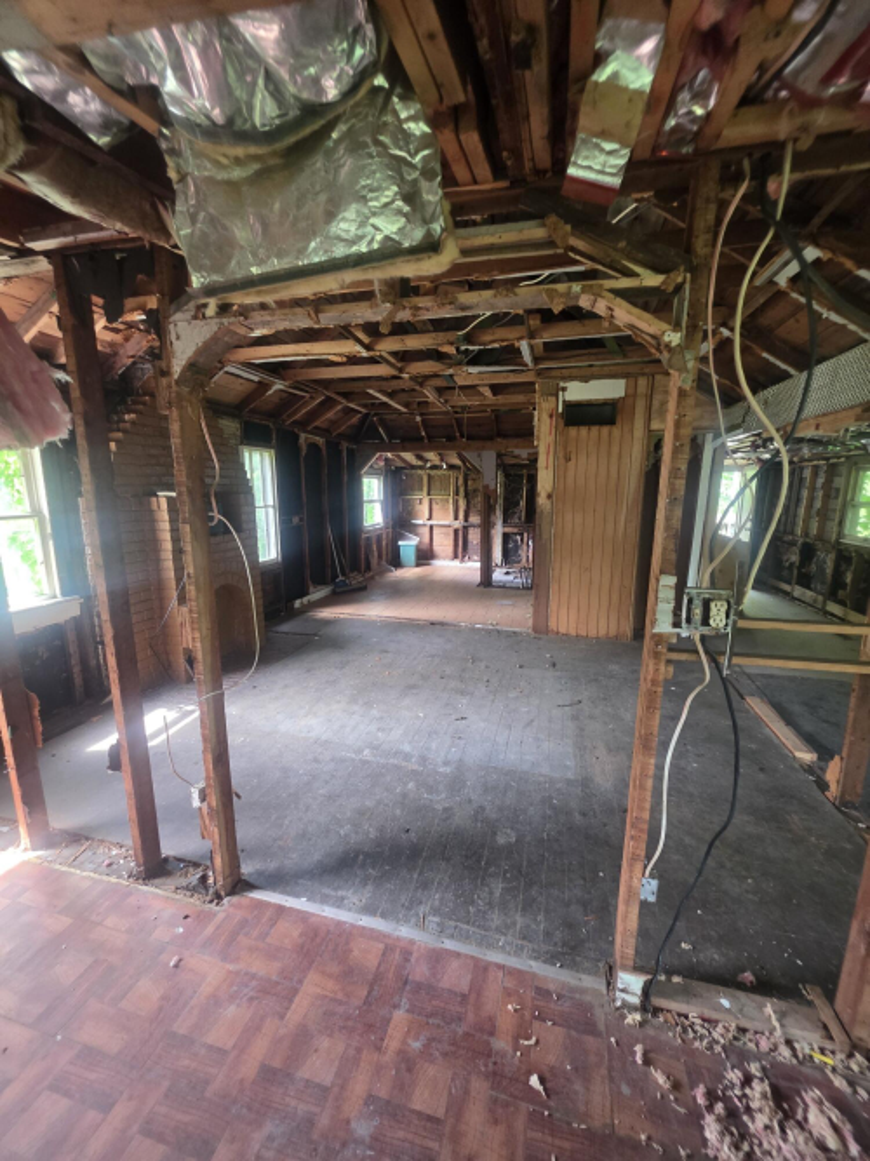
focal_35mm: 13
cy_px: 580
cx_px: 435
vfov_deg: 106.2
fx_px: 436
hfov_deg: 89.9
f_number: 1.9
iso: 400
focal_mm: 2.2
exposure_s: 1/60
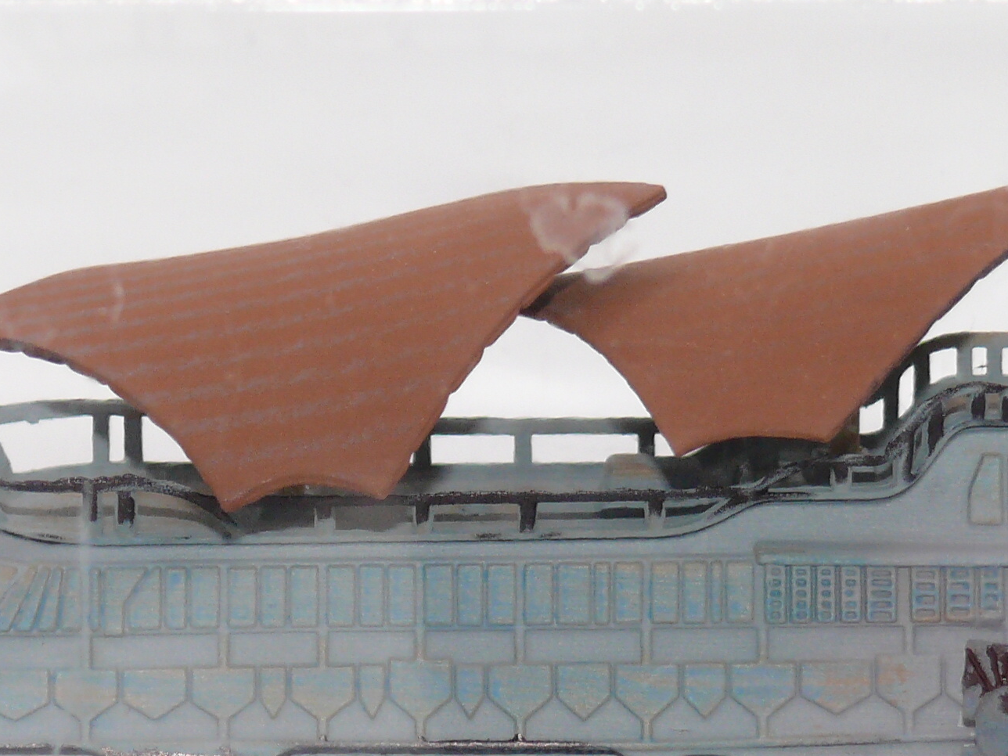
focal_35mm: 235
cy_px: 614
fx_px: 6843
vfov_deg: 6.3
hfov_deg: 8.4
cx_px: 484
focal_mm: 17.5
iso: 100
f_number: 3.6
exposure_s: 1/125
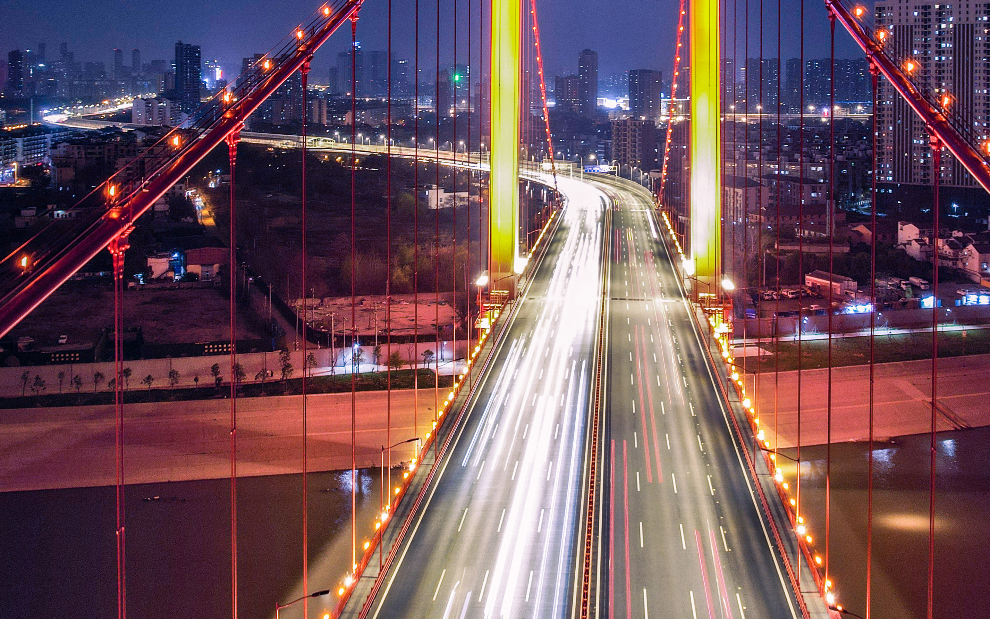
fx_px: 1160
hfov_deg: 46.0
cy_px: 89
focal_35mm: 43
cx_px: 577
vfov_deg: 28.9
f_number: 2.8
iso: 100
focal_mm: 8.38
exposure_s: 4
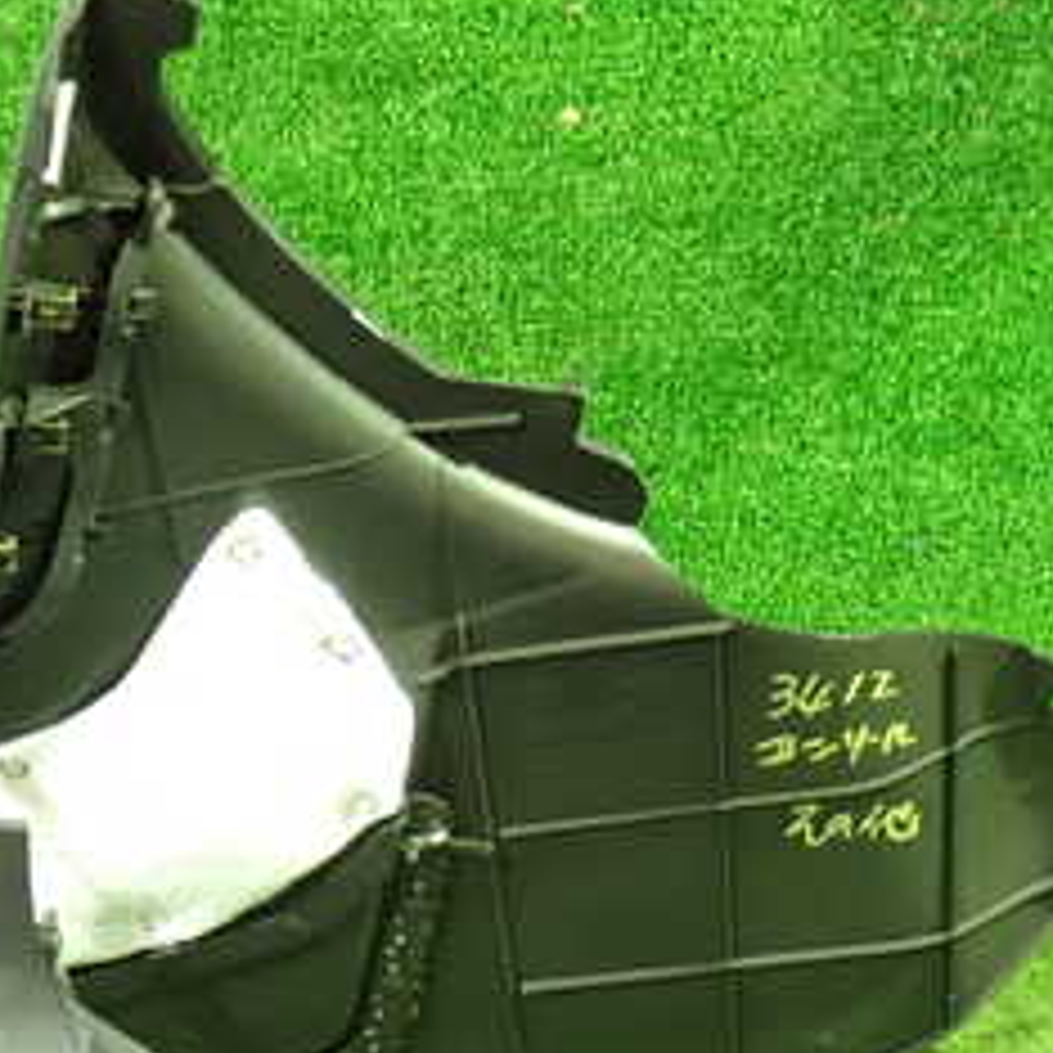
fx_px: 2340
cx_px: 400
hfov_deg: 25.3
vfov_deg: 25.0
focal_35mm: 68
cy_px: 819
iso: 800
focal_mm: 5.4
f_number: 2.3
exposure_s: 1/13
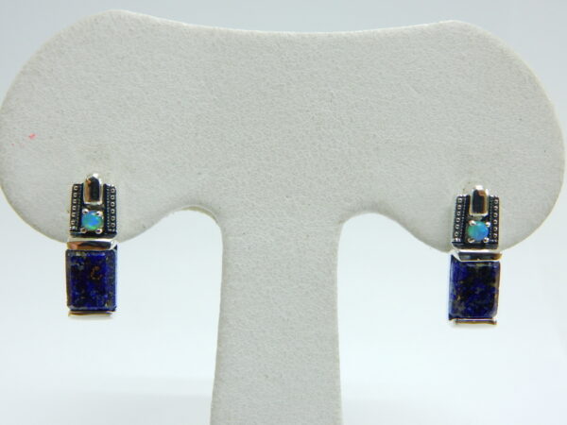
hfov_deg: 51.4
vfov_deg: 39.7
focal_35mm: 36
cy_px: 212
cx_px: 284
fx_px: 590
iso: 400
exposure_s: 1/25
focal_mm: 6.4
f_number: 4.2
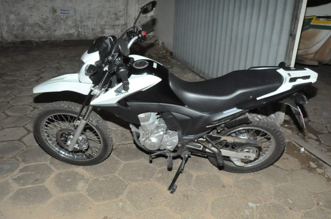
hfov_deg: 59.6
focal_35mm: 32
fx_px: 289
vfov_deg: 41.6
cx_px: 166
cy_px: 110
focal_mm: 21
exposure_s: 1/125
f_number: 9
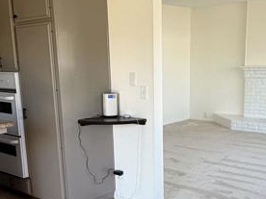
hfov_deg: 36.8
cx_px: 136
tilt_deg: -14.9
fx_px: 400
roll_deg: +2.1
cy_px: 157
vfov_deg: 27.5
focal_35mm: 52
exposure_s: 1/121
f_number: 2.2
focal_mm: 2.22
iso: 125
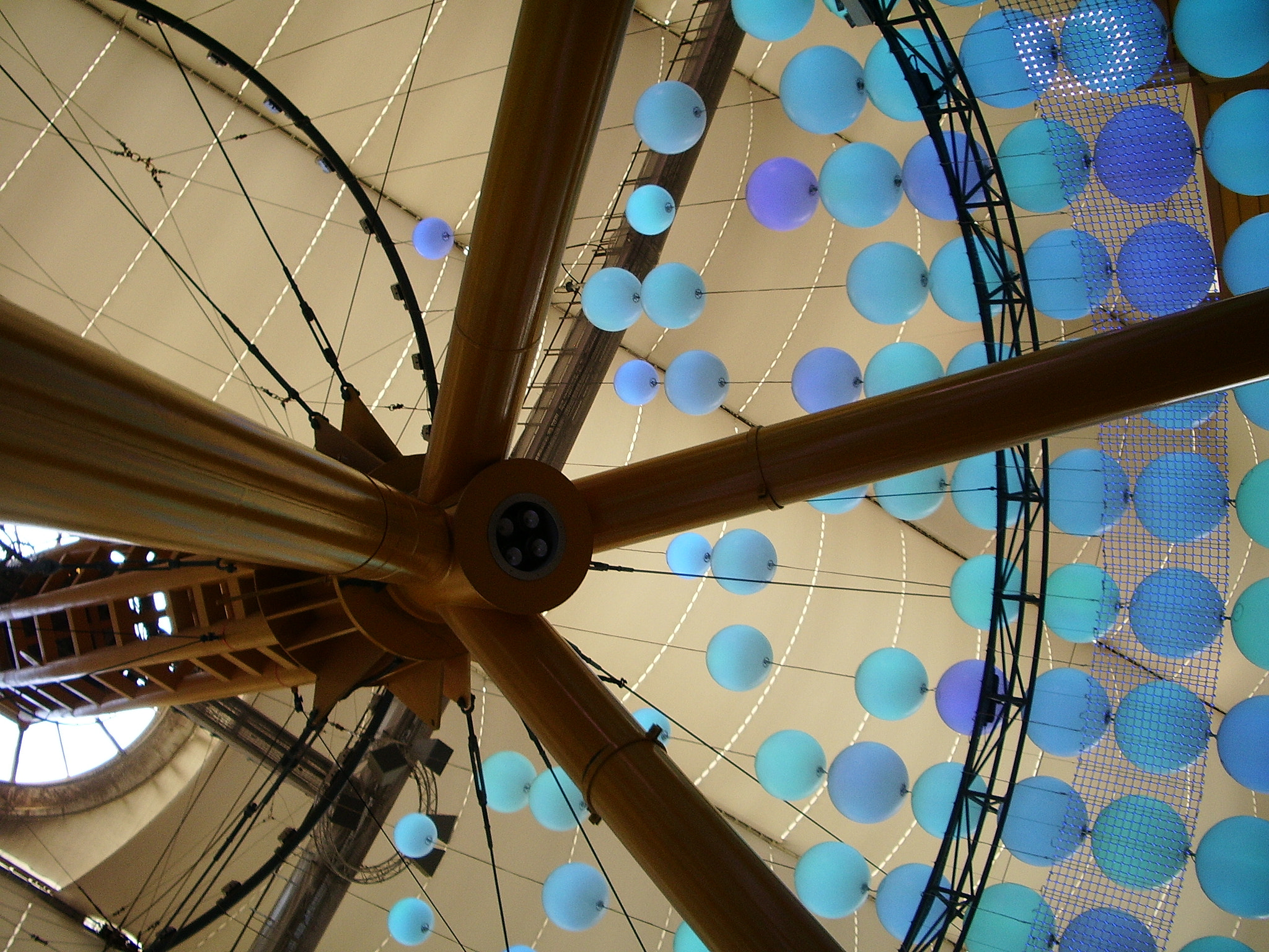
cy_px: 476
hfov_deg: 52.6
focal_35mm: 35
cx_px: 634
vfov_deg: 40.7
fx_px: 1283
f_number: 2.6
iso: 100
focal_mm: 5.8
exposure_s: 1/40
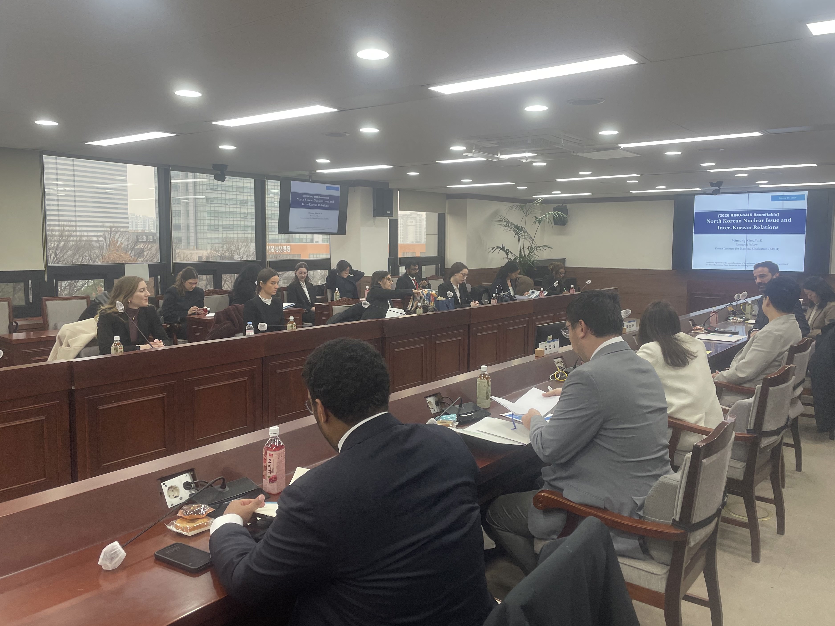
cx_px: 413
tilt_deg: -4.6
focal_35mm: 28
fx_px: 675
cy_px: 305
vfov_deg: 49.7
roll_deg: -0.7
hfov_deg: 63.4
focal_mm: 4.2
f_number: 1.6
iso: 64
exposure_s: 1/120
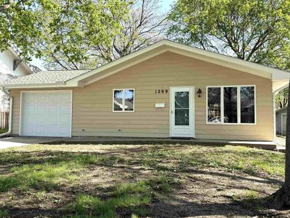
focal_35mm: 36
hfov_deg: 51.4
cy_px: 102
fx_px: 302
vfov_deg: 39.6
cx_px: 142
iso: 80
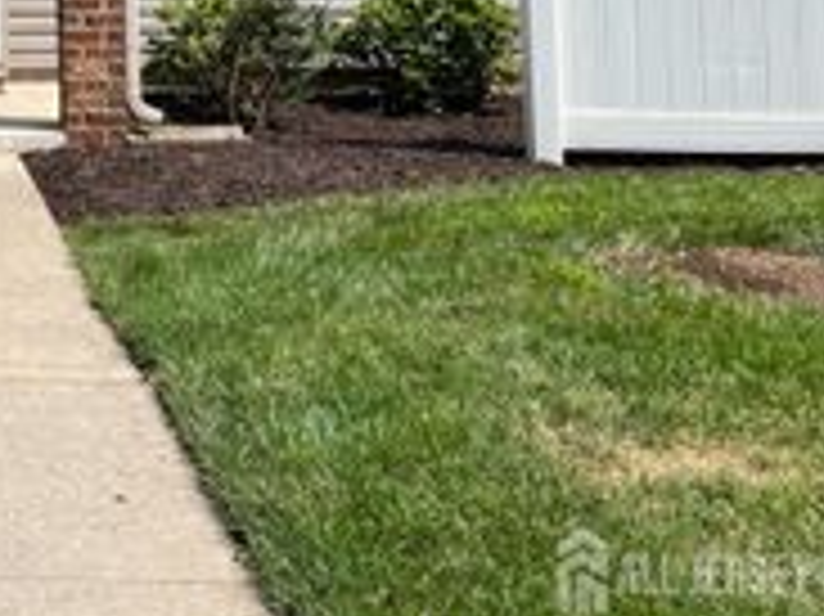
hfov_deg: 24.5
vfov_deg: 19.0
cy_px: -205
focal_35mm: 71
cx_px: -198
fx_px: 1689
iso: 50
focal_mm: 5.1
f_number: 1.6
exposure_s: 1/2309
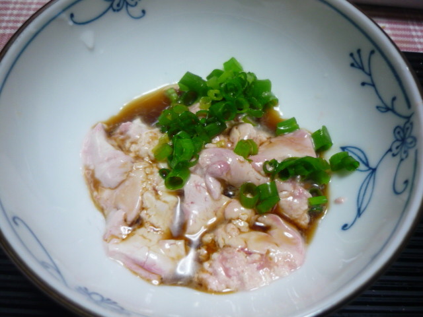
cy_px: 158
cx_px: 212
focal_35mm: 33
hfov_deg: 55.4
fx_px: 403
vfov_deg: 42.9
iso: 160
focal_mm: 5.5
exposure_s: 1/30
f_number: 2.8
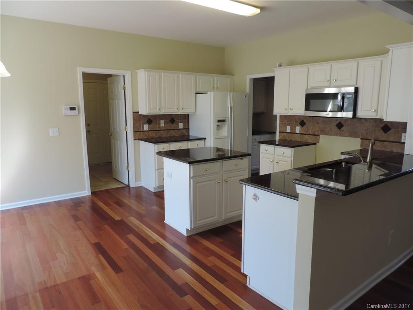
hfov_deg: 71.6
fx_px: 286
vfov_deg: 56.8
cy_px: 155
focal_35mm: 24
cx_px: 206
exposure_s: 1/30
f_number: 3
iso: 90
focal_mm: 4.3
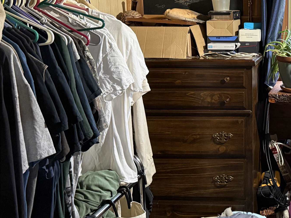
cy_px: 45
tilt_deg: -6.9
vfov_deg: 26.1
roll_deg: -1.0
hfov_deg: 31.5
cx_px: 311
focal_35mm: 55
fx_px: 462
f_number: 1.78
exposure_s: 1/40
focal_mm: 6.76
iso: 640
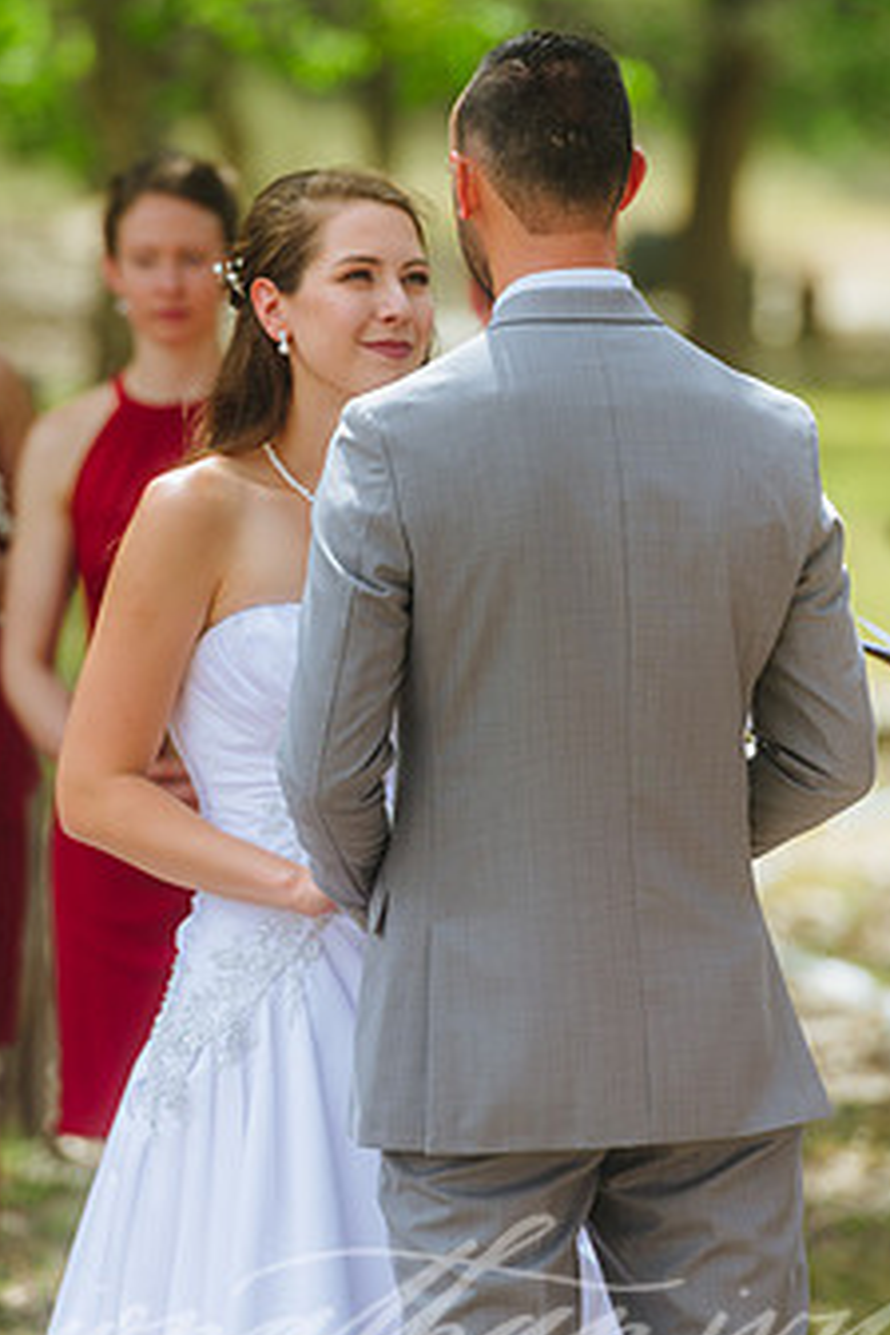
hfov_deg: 5.1
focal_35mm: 268
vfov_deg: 7.7
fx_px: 9938
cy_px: 600
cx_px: 437
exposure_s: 1/800
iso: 125
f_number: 2.8
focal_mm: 200
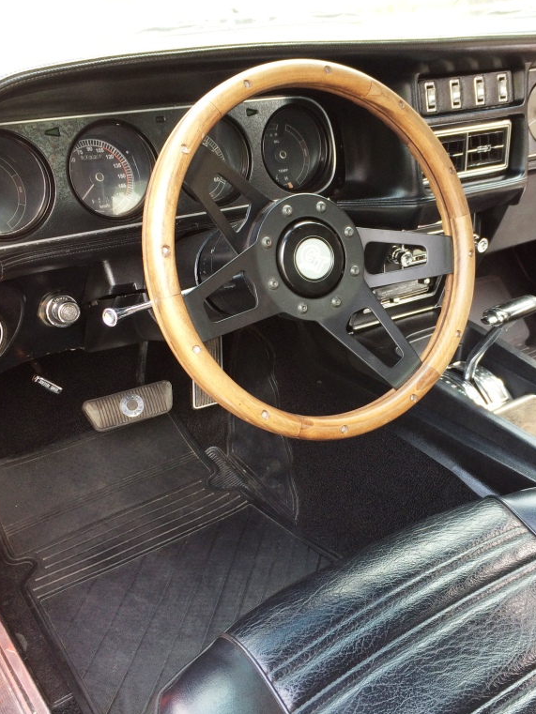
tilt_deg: -25.0
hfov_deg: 36.5
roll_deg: +0.6
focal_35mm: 39
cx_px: 352
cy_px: 357
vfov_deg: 47.9
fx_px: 805
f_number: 2.2
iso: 40
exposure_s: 1/50
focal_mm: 4.15
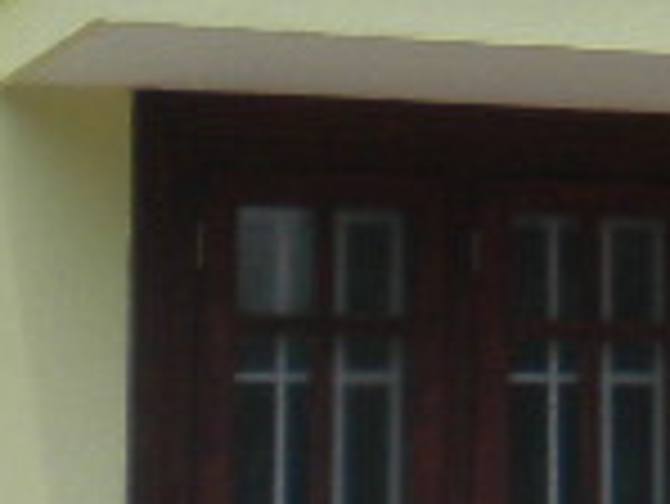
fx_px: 4649
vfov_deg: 6.1
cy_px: -414
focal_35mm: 240
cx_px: 1565
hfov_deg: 7.7
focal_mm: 6.3
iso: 113
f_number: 4.6
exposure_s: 1/530
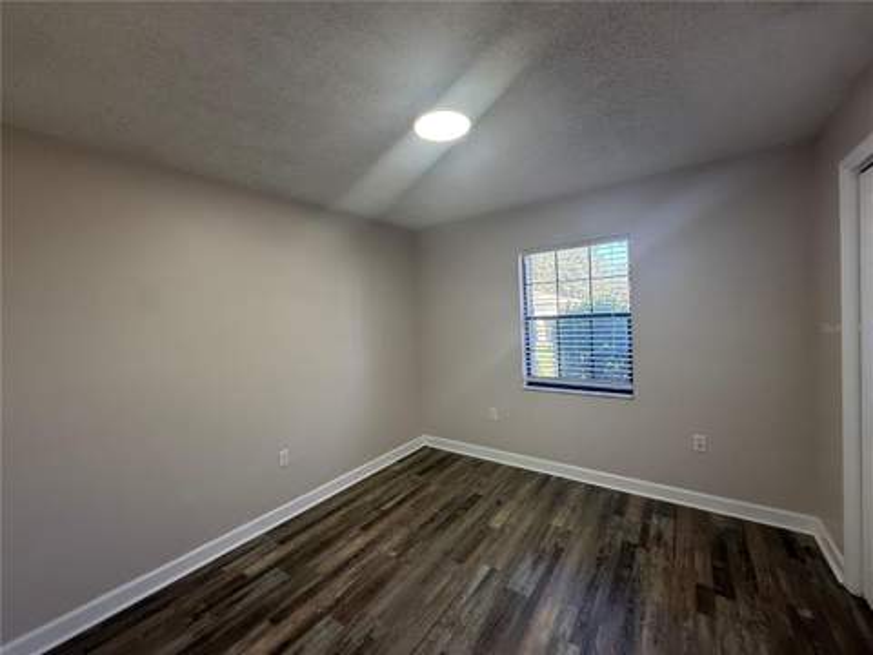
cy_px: 328
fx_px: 353
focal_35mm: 14
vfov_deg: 85.7
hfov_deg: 102.1
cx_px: 436
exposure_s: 1/99
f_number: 2.2
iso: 200
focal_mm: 2.22
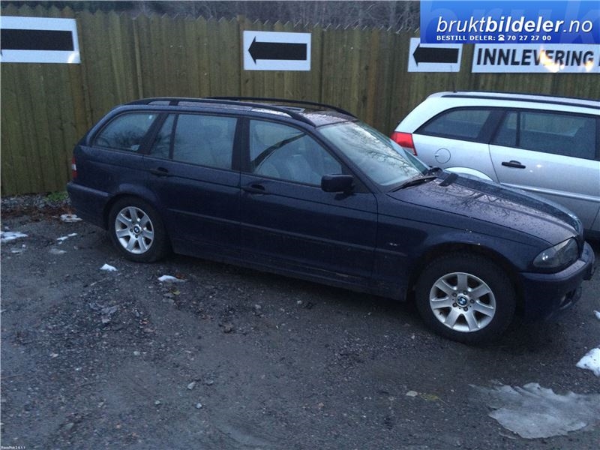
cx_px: 300
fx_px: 503
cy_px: 225
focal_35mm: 29
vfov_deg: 48.2
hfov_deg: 61.7
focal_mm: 4.15
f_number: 2.2
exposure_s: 1/30
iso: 200
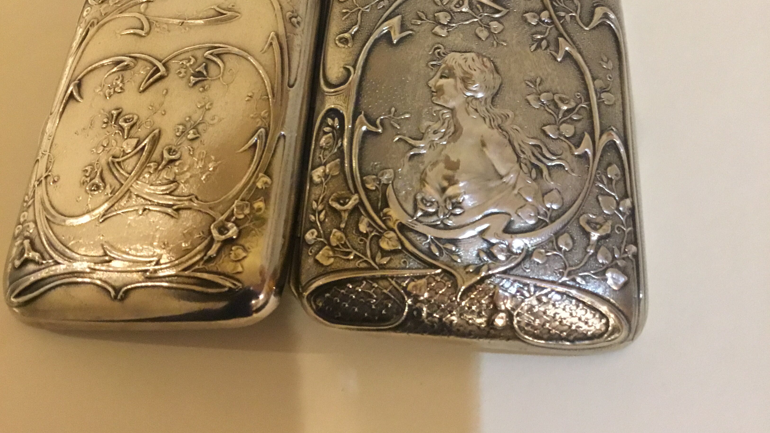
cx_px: 383
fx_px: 694
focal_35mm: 34
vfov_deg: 34.5
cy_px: 165
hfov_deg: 58.0
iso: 250
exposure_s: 1/17
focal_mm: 3.3
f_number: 2.4
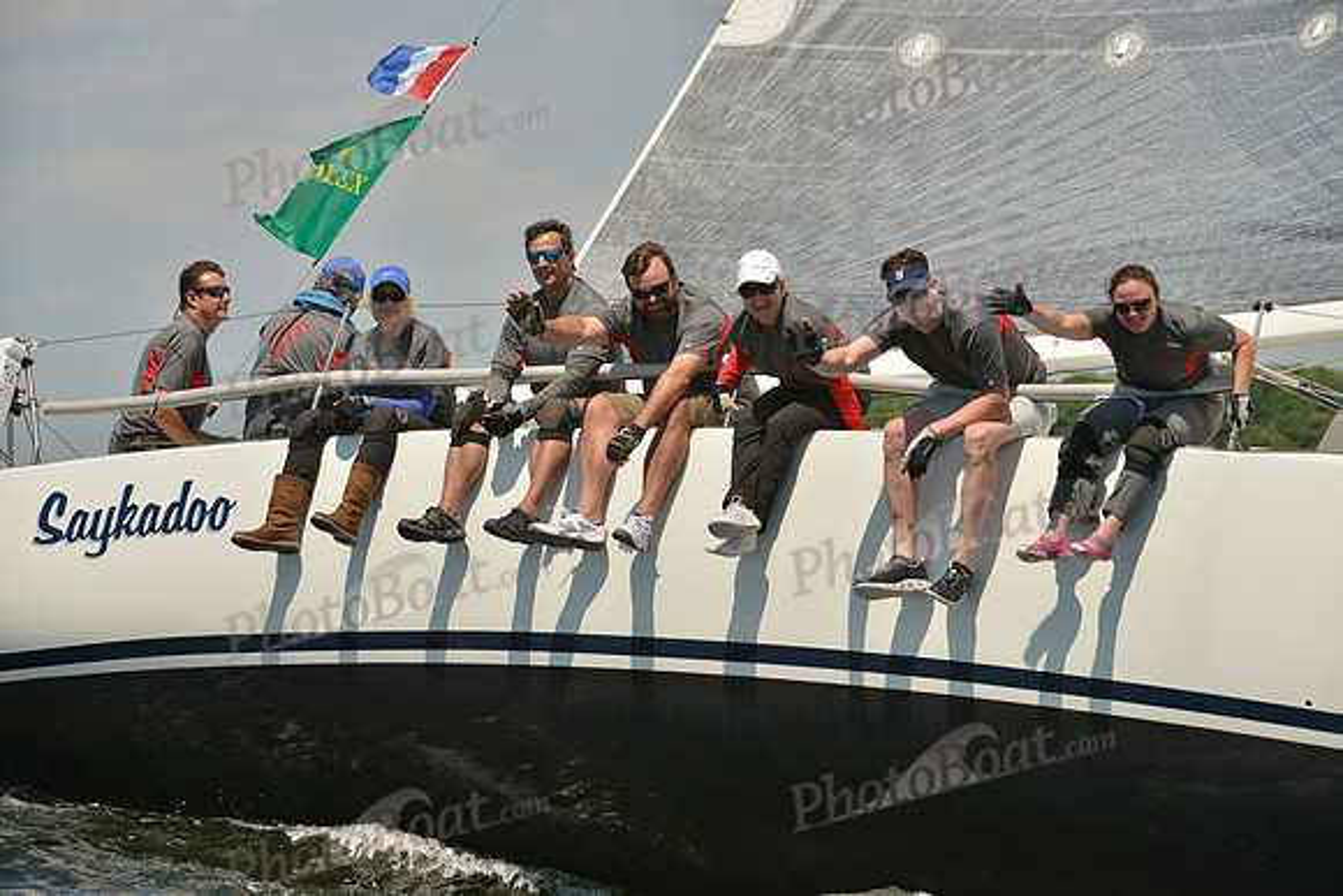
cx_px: 672
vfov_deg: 6.9
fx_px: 7463
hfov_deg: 10.3
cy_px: 448
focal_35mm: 200
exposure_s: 1/1250
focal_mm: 200
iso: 280
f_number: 8
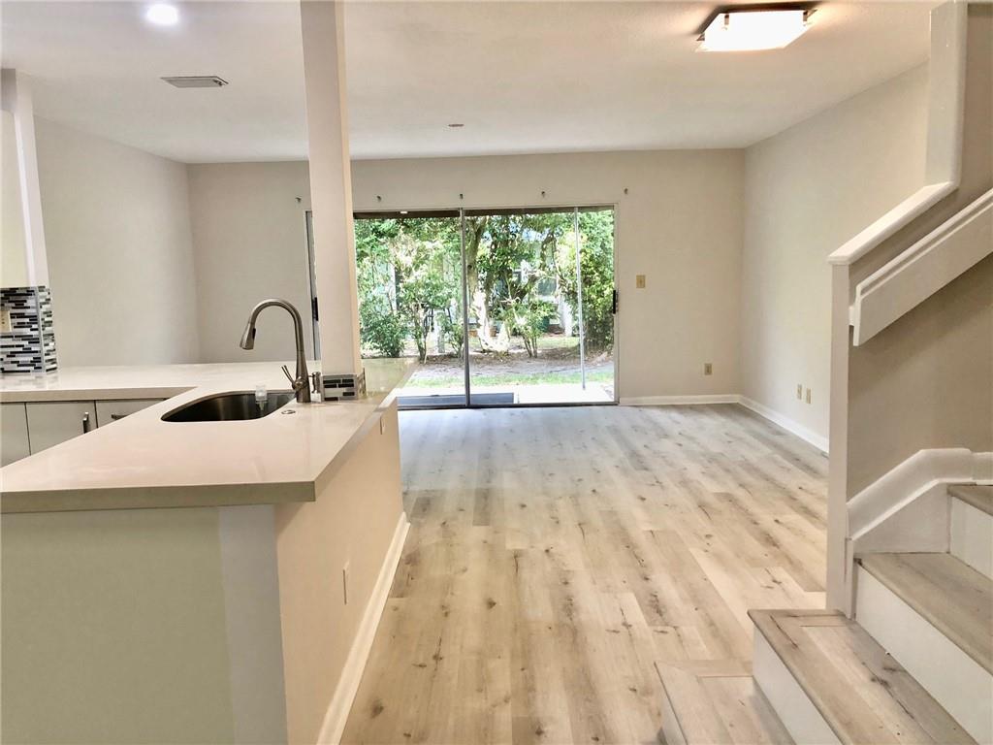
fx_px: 803
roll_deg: +1.2
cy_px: 372
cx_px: 496
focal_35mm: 28
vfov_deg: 49.7
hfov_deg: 63.4
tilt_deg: -7.1
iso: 40
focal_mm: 3.99
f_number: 1.8
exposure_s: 1/30
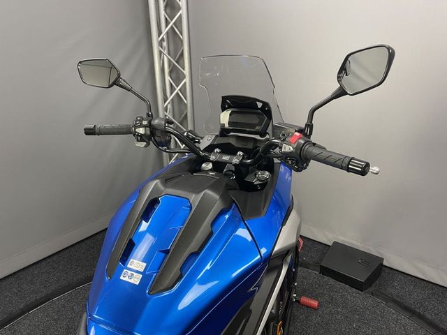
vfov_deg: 54.9
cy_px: 168
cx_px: 224
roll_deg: +1.0
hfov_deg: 69.4
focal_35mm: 25
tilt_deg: -22.4
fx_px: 323
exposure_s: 1/50
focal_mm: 5.1
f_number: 1.6
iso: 80
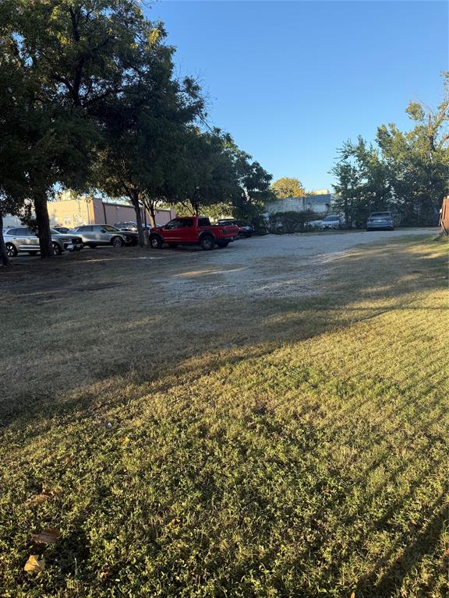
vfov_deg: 71.6
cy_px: 299
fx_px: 415
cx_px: 224
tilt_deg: -7.2
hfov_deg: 56.8
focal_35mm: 24
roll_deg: +3.5
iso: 80
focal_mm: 6.76
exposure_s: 1/1361
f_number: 1.78
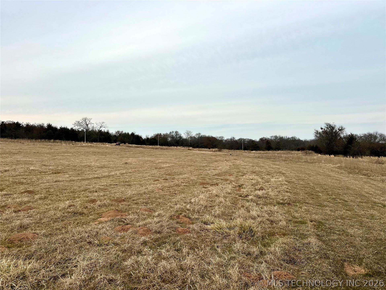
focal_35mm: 24
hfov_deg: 71.6
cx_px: 193
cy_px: 145
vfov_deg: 56.8
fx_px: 268
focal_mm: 6.86
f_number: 1.78
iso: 80
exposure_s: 1/2410
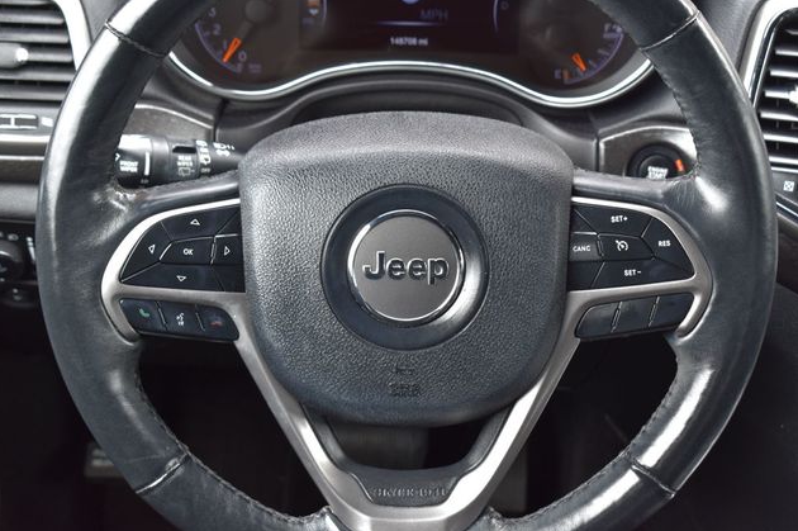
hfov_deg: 32.9
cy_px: 267
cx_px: 398
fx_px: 1351
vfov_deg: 22.2
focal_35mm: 61
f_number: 7.1
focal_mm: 40
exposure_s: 1/40
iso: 400
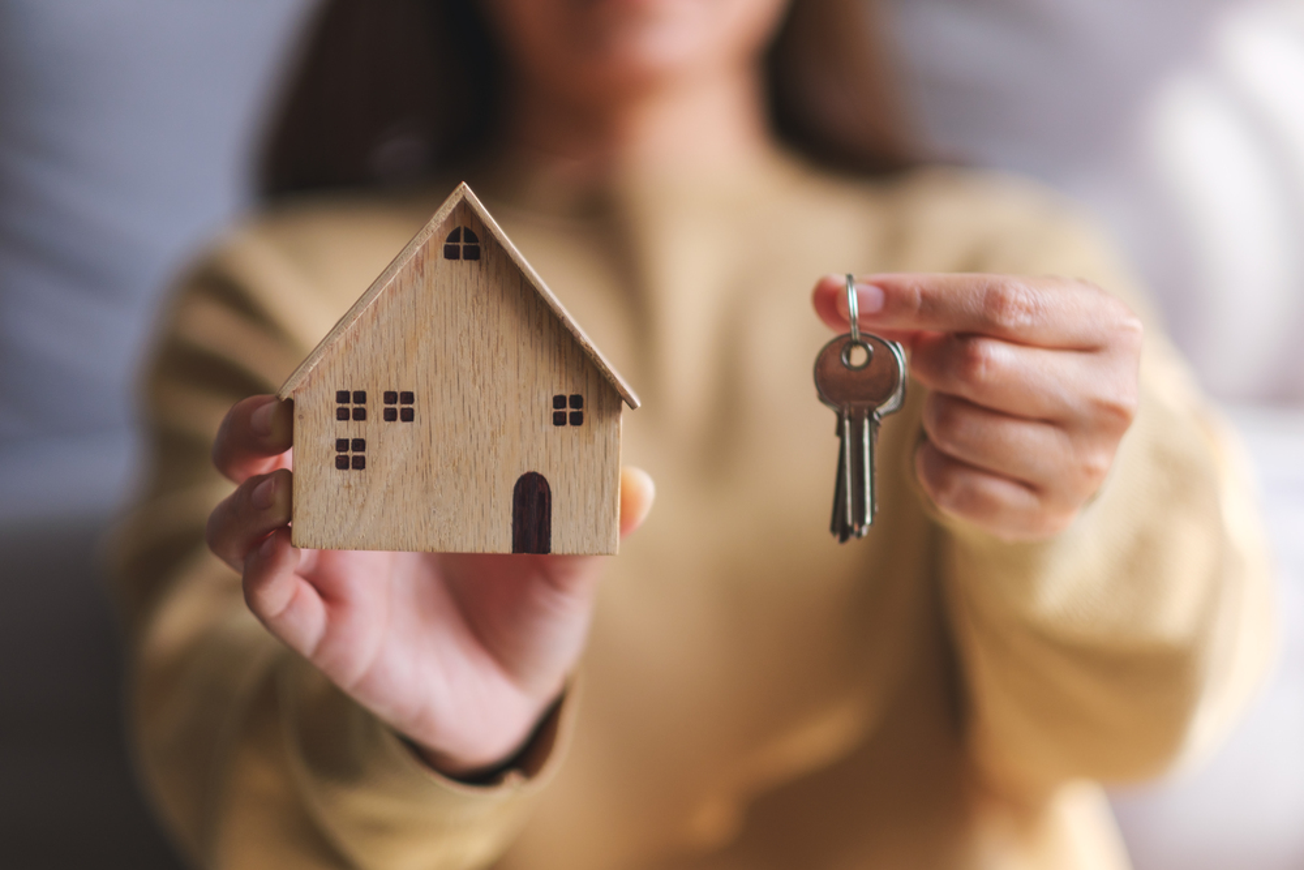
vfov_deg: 16.3
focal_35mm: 84
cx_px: 652
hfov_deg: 24.2
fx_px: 3043
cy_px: 435
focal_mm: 56
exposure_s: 1/480
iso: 160
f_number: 1.2
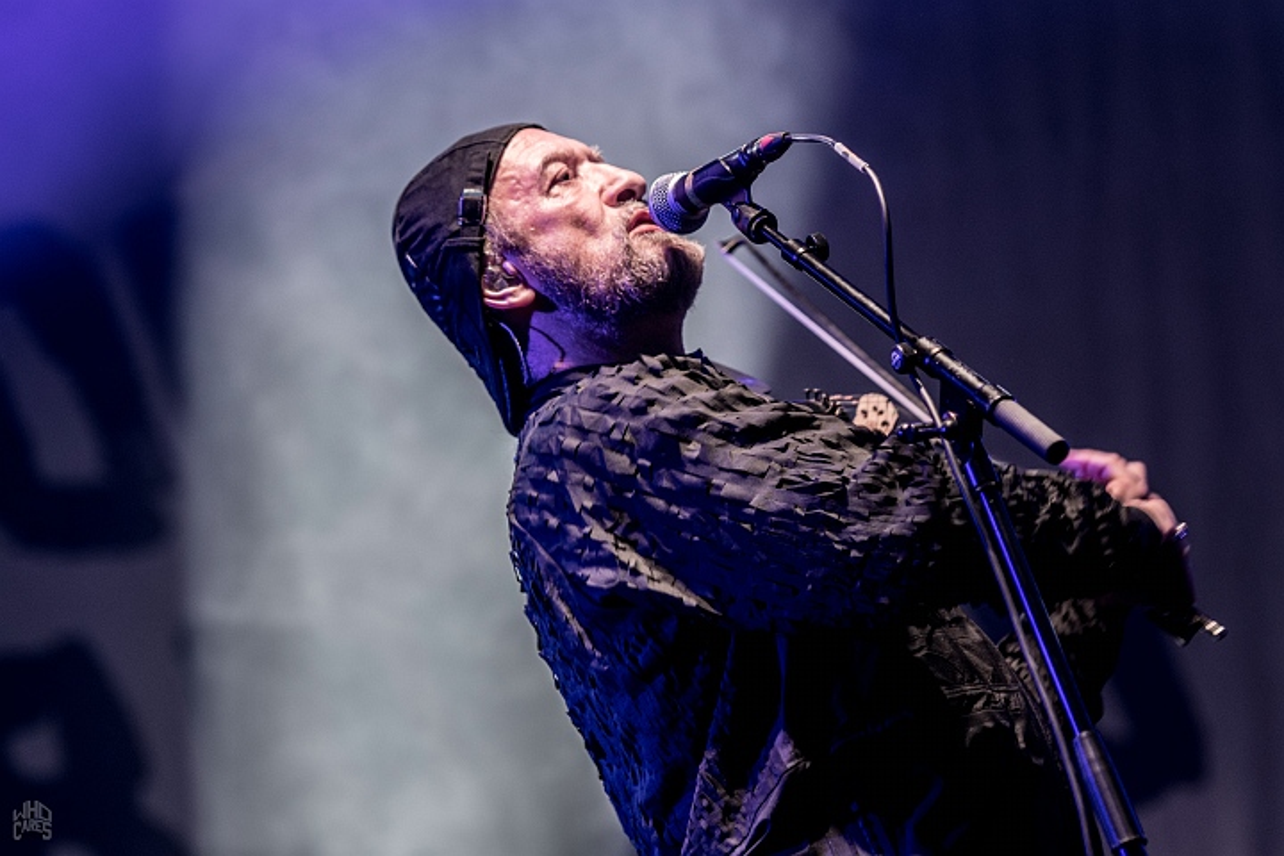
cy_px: 428
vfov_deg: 7.9
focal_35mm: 174
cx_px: 642
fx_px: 6206
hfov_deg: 11.8
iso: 640
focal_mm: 116
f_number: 2.8
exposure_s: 1/100
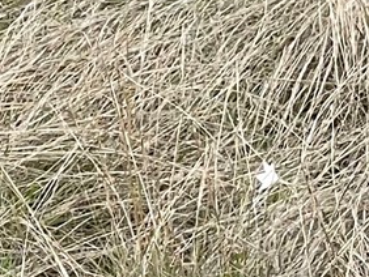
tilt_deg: -6.6
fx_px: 4950
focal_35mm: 464
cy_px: 3
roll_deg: +1.6
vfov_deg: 3.2
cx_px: -399
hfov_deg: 4.2
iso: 20
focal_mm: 7.5
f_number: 2.2
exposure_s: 1/747
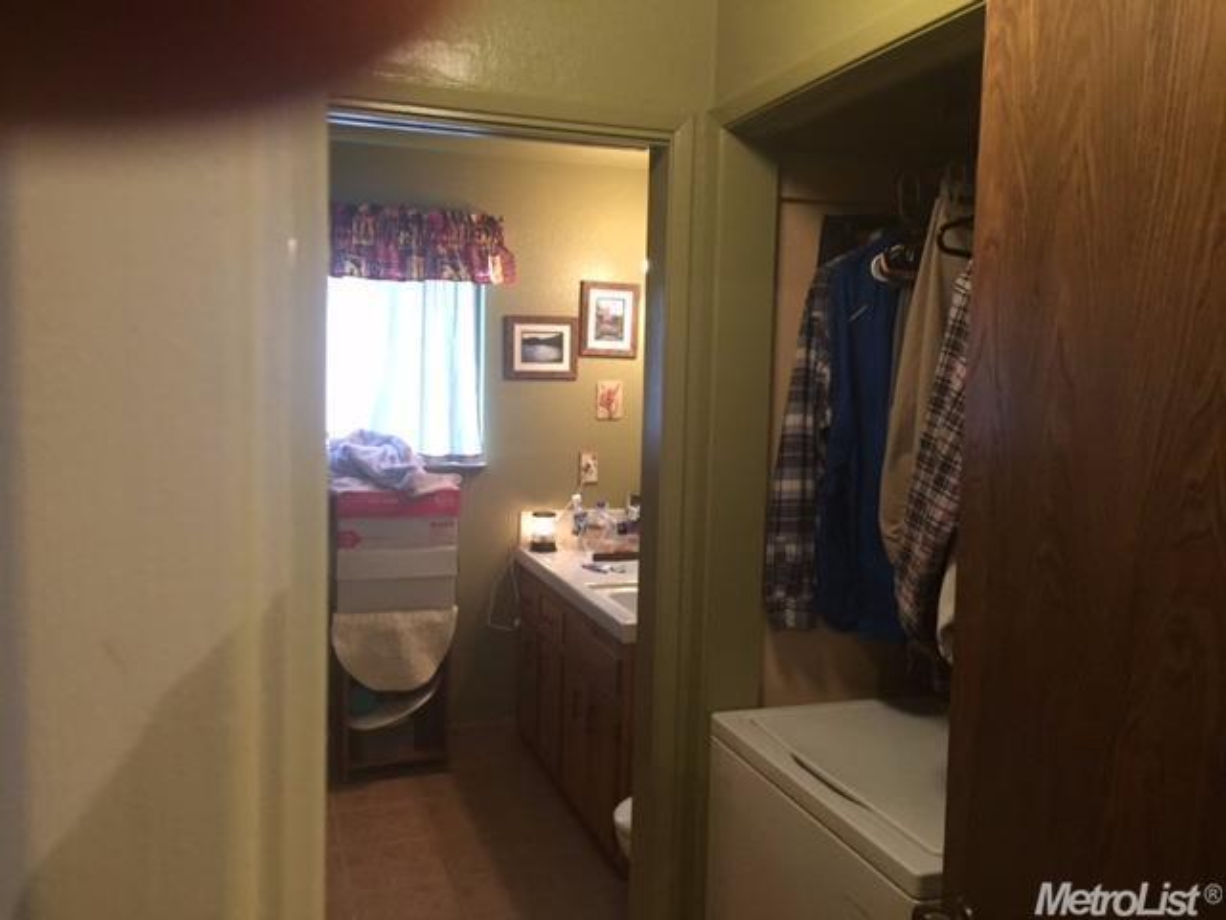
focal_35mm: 29
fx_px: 1027
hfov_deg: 61.7
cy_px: 460
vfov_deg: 48.2
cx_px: 613
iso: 250
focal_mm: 4.15
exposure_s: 1/20
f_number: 2.2
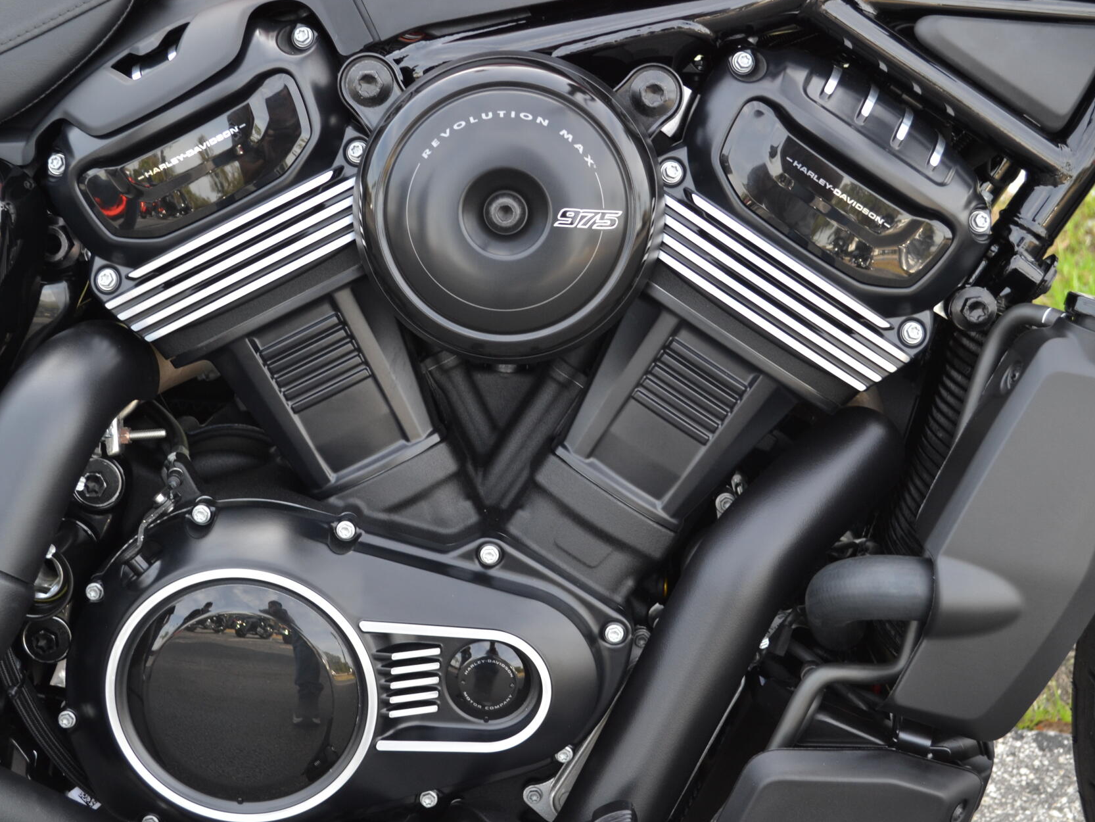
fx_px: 1916
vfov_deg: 24.2
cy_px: 403
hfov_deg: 31.9
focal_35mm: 61
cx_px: 526
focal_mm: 35
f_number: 5.6
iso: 320
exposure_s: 1/125
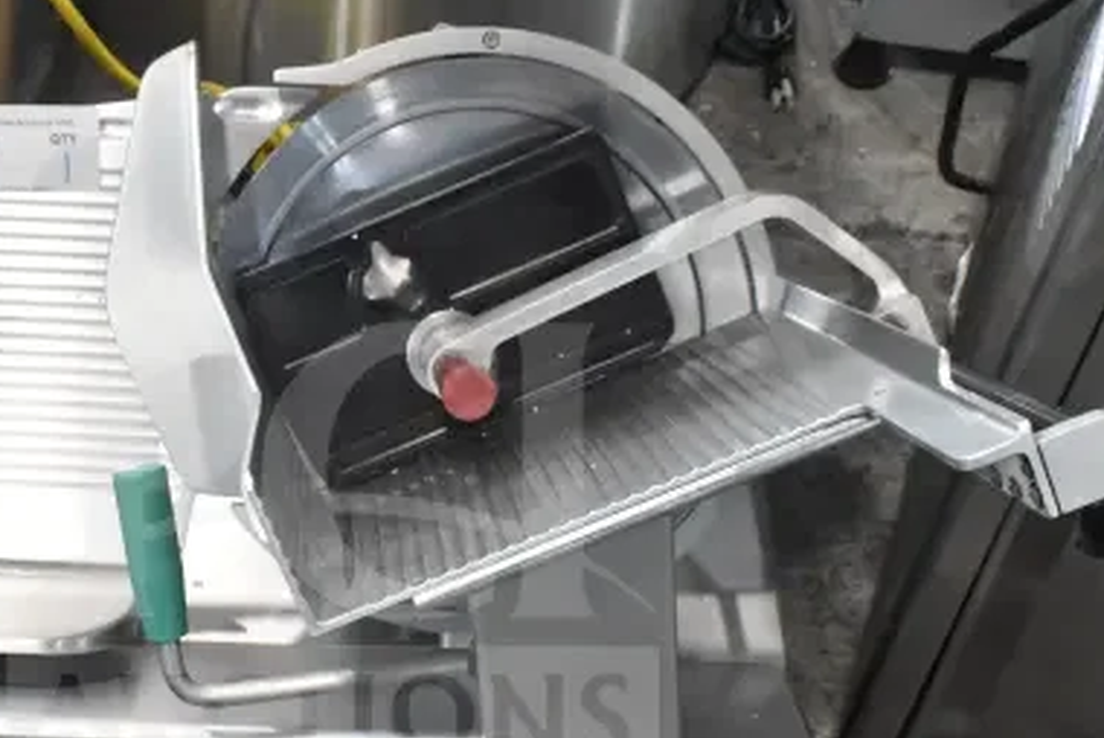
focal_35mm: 70
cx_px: 331
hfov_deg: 28.6
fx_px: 2142
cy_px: 554
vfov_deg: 19.4
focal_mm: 29
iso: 6400
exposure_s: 1/200
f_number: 7.1
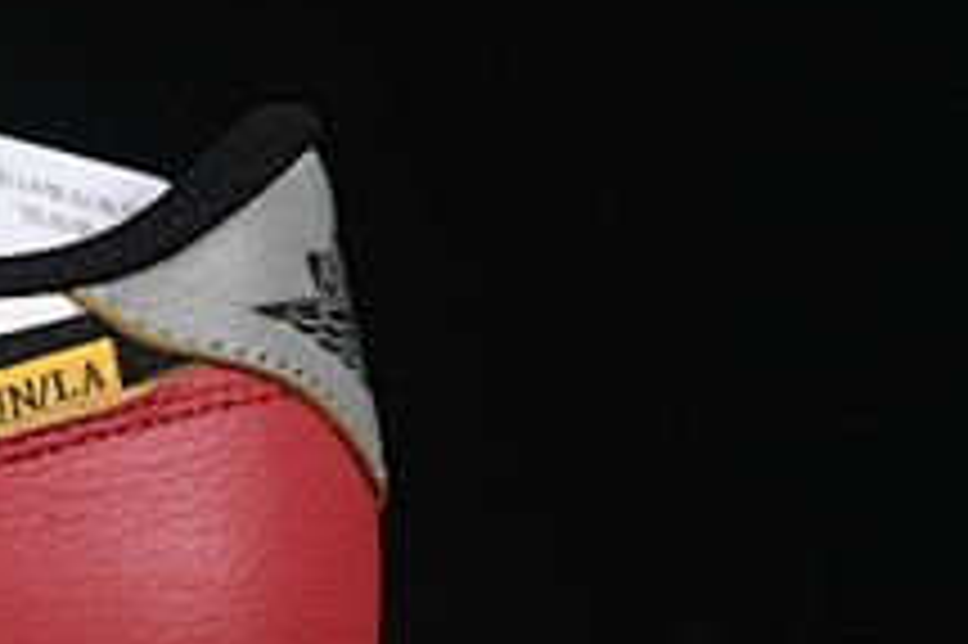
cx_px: -779
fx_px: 7496
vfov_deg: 4.9
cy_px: 200
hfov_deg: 7.2
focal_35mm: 279
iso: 160
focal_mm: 50
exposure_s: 1/60
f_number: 8
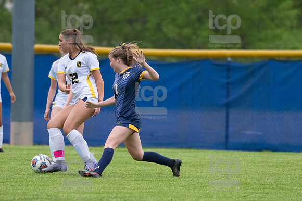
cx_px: 151
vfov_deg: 2.3
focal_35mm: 585
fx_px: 4905
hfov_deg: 3.5
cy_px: 100
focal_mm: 390
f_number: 5.6
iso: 4000
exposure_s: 1/1600
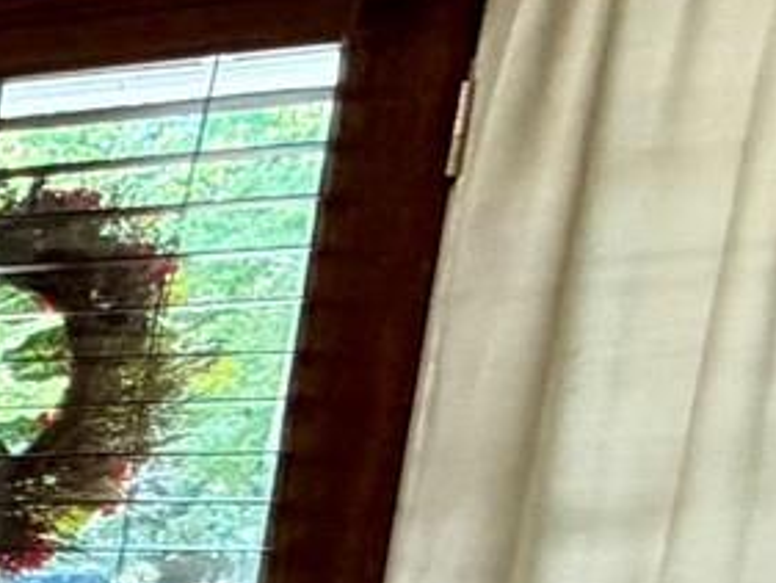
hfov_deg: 11.0
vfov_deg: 13.3
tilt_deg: -12.9
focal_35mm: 102
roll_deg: +1.6
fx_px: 2288
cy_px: 981
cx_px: -1624
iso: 200
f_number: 2.2
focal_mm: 2.22
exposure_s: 1/60
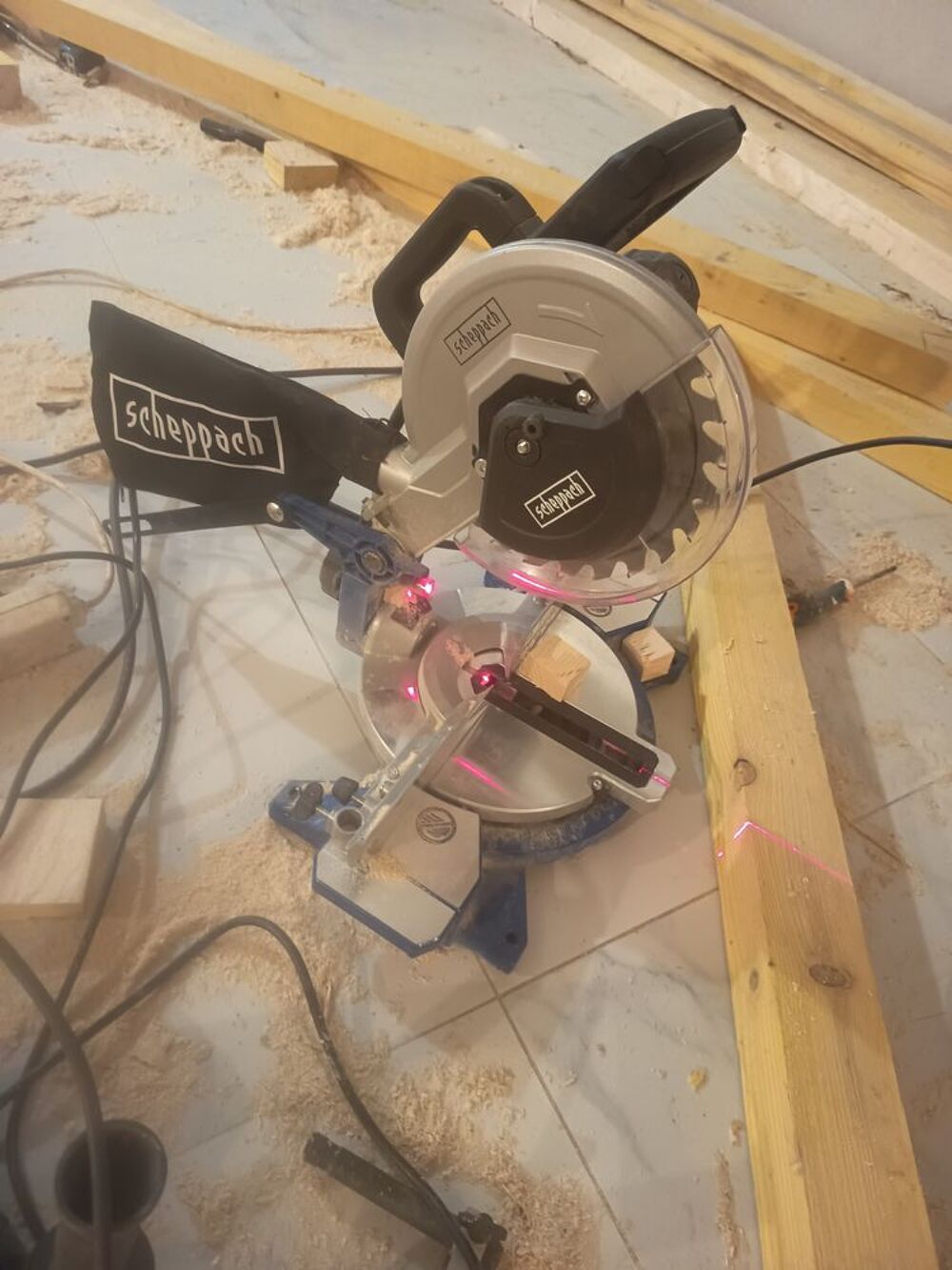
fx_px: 880
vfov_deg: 71.6
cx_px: 476
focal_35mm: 24
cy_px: 635
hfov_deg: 56.8
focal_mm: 5.27
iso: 2458
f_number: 1.7
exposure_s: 1/16.7
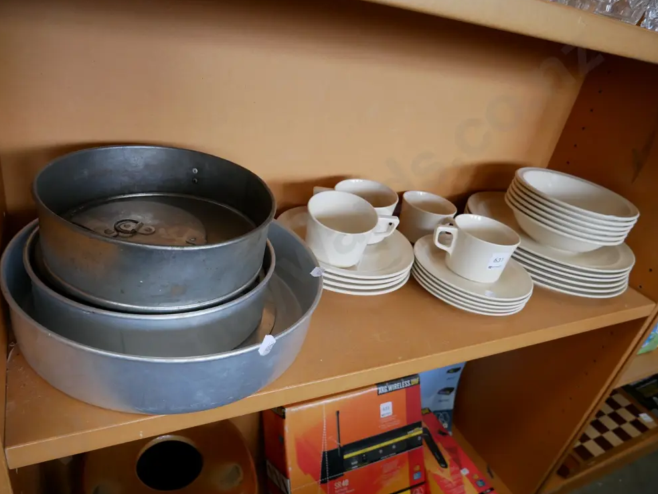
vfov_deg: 54.9
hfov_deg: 69.4
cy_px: 251
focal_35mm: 25
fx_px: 475
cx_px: 319
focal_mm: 12
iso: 640
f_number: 4
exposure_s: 1/60
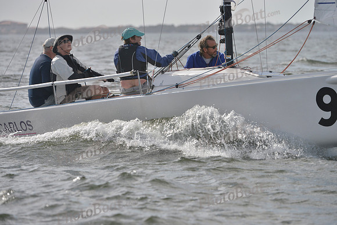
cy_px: 112
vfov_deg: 4.7
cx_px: 168
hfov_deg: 7.1
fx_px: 2715
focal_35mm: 290
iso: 400
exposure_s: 1/2000
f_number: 8
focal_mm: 290
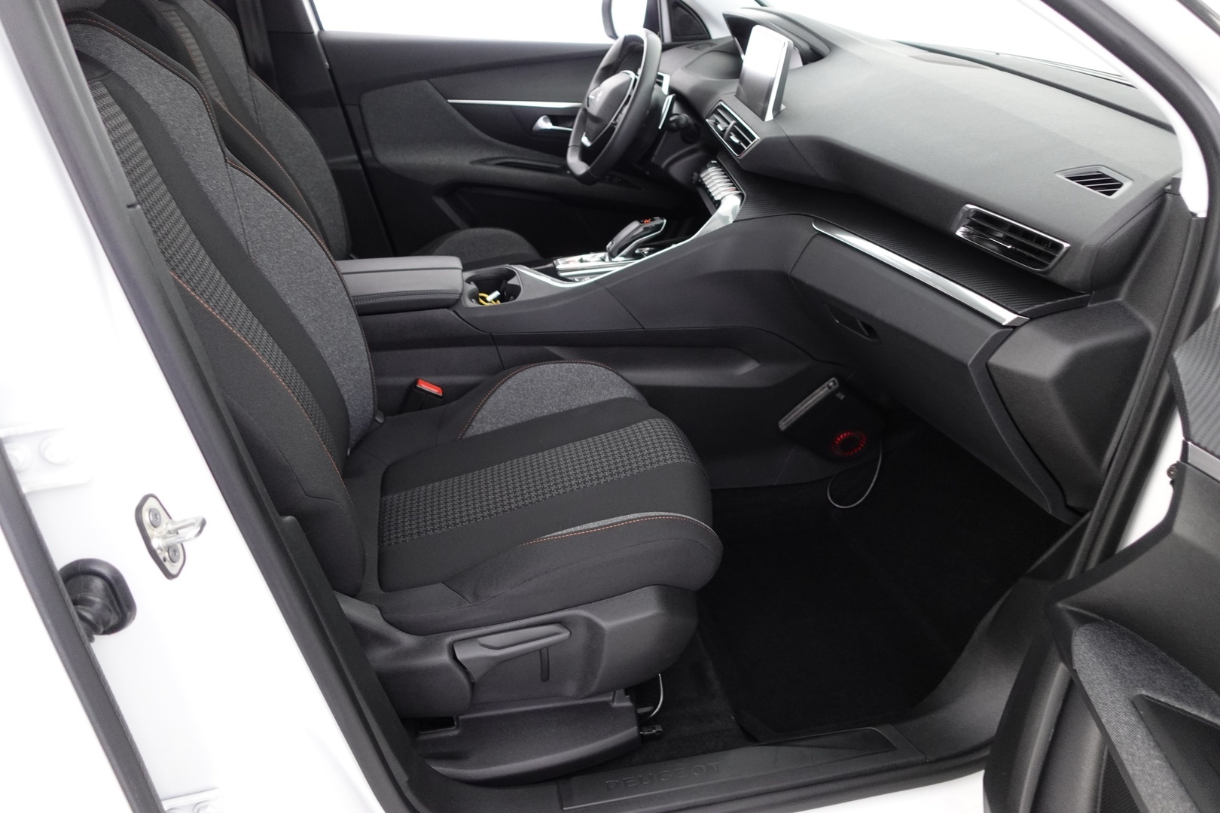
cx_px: 610
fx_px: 813
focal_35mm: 24
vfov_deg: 53.1
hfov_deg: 73.7
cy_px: 406
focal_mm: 9.4
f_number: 1.8
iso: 800
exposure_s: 1/15
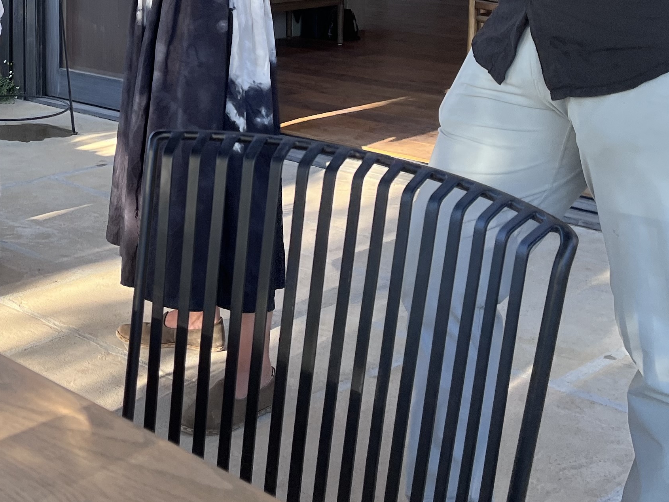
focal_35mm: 62
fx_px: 1198
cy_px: -73
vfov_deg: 22.1
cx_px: 59
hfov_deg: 29.8
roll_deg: +0.9
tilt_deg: -3.6
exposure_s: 1/352
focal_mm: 5.1
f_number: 1.6
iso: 50
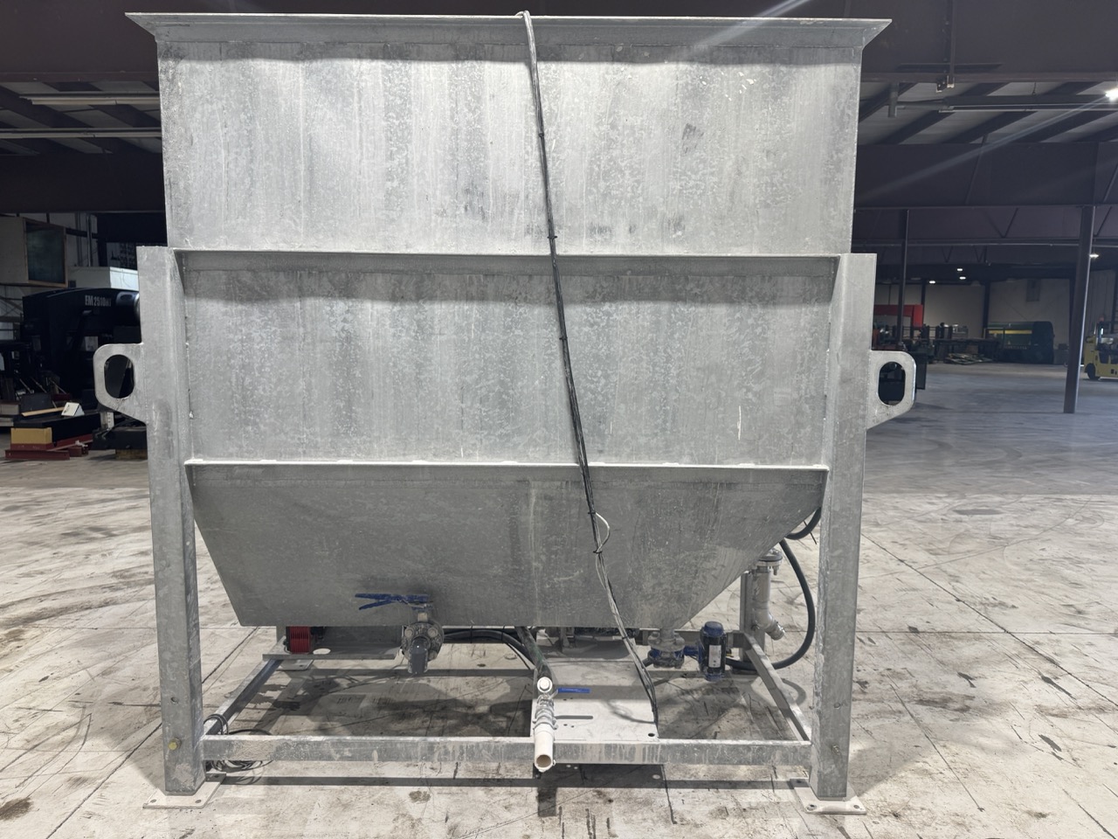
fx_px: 775
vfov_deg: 56.8
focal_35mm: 24
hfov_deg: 71.6
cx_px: 559
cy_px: 420
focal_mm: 6.76
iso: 100
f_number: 1.78
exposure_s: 1/120
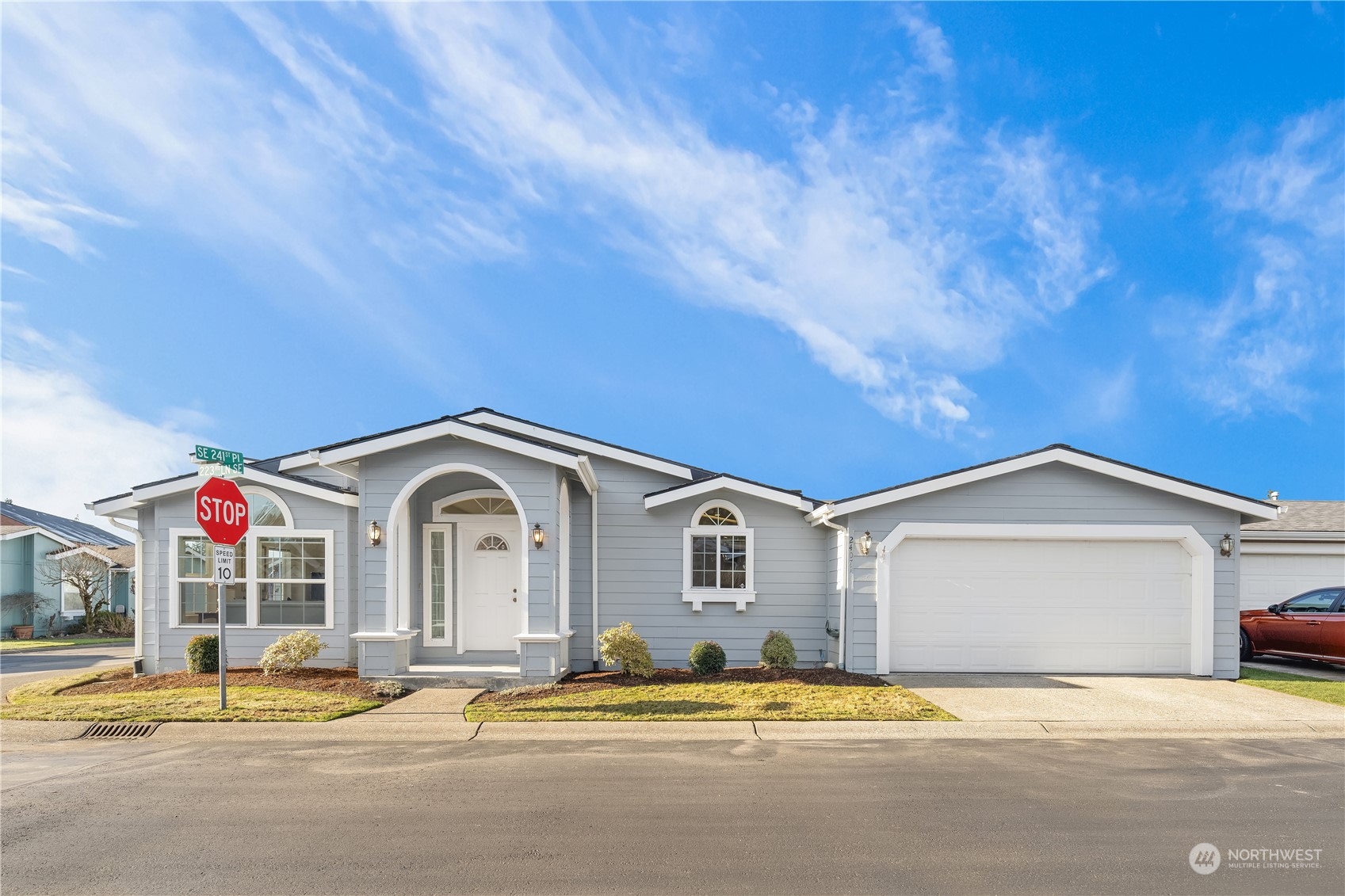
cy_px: 448
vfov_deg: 70.4
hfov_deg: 93.3
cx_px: 672
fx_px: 635
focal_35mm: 17
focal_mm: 17
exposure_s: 1/400
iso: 320
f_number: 7.1
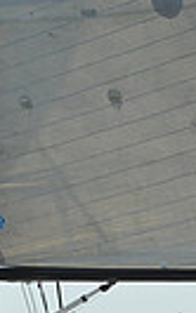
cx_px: 132
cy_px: 373
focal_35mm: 312
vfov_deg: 6.7
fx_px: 2669
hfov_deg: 4.2
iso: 320
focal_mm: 70
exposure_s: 1/1250
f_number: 8
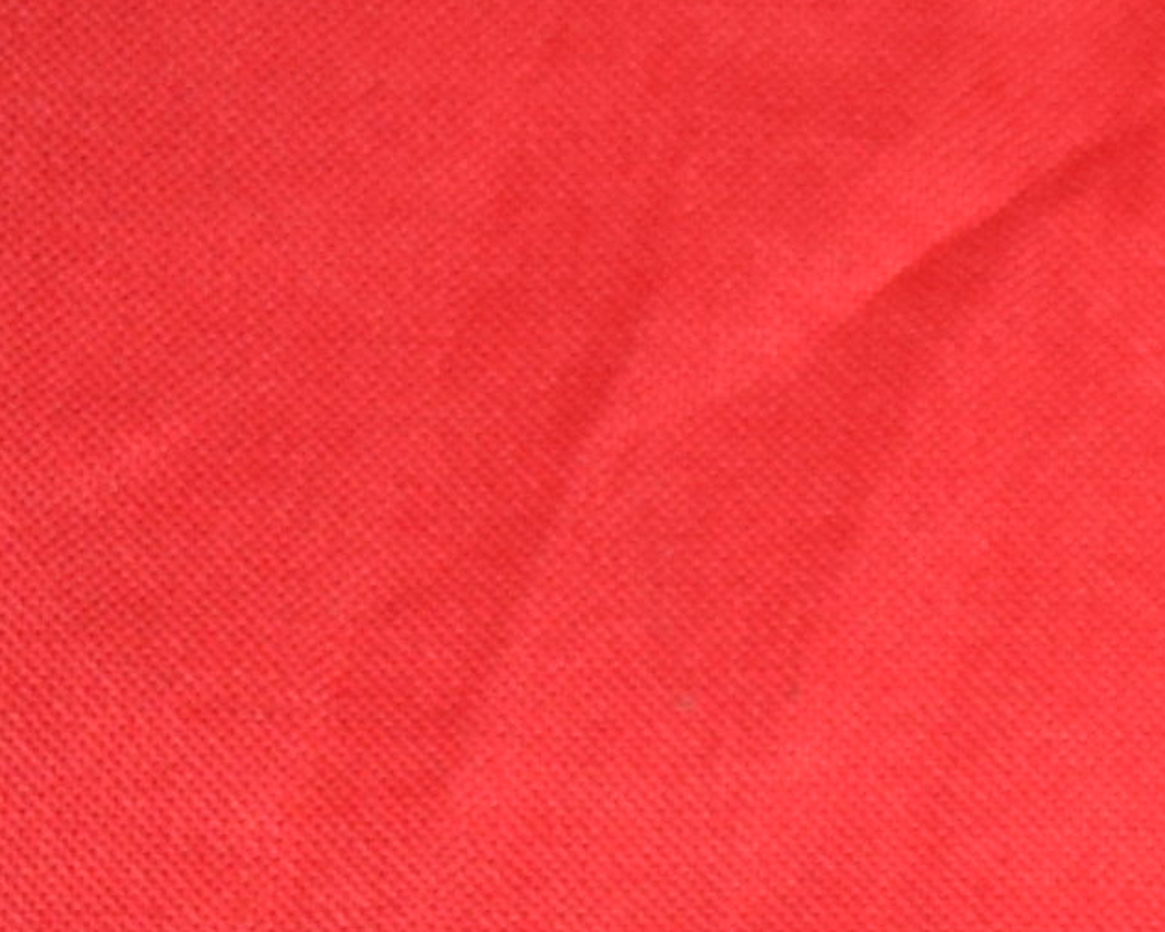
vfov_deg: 4.5
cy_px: 2098
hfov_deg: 5.4
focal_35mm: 341
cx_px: 3347
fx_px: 11759
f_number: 5.6
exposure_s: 1/200
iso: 800
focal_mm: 34
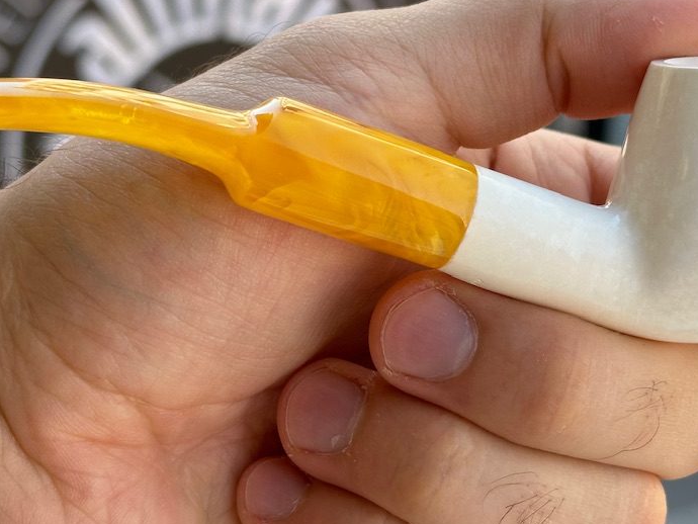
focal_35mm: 89
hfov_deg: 22.0
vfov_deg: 16.6
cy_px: 190
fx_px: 1795
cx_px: 386
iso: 64
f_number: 1.78
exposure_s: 1/484
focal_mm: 6.86
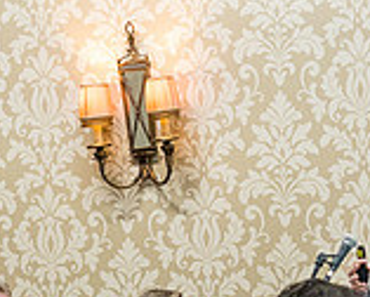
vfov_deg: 4.2
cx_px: 92
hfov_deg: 5.3
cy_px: 449
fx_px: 3991
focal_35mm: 364
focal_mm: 70
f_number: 3.5
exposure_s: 1/160
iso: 3200
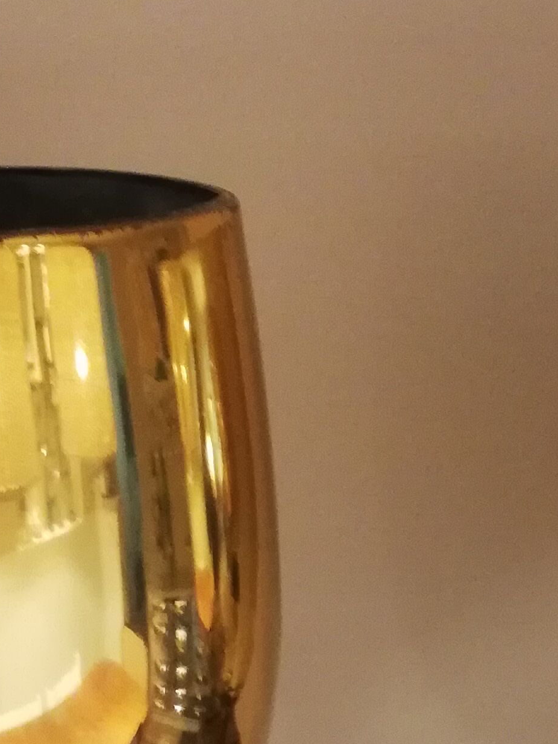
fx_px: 2085
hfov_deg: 15.2
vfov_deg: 19.2
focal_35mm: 97
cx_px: 387
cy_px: 874
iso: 500
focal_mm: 3.81
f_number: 2.2
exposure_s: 1/20
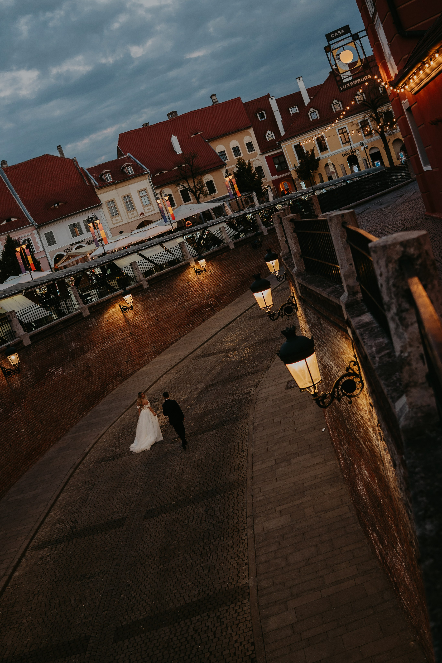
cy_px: 332
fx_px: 645
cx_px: 221
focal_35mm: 35
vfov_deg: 54.4
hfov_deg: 37.9
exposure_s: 1/200
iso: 320
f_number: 2.2
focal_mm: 35
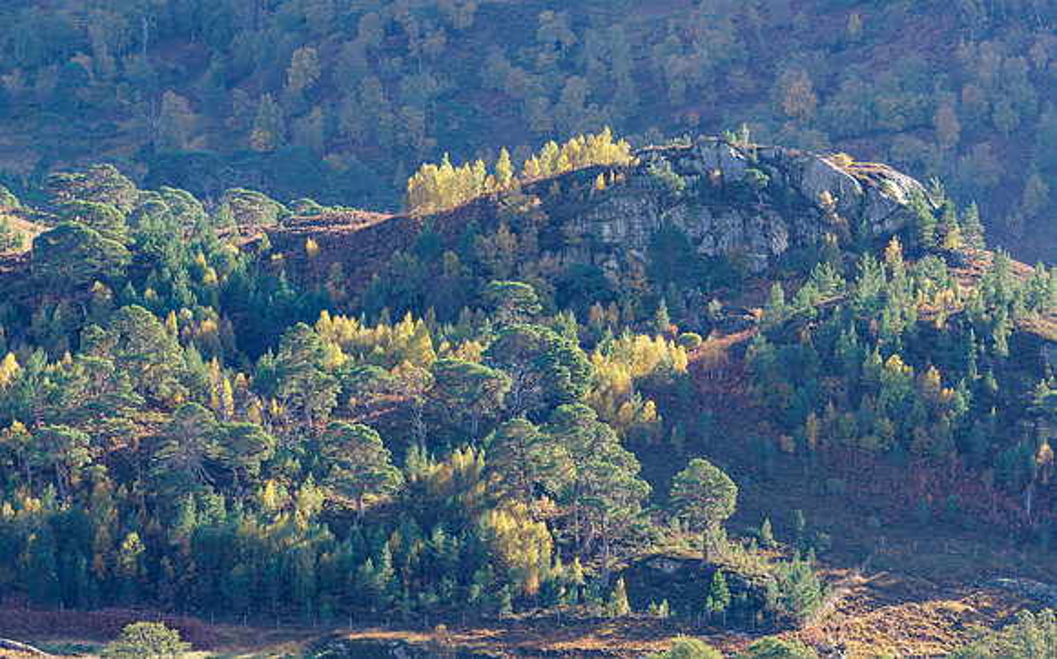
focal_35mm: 201
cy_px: 289
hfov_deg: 10.4
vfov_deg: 6.5
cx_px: 528
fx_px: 5799
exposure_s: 1/250
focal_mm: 95
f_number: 4
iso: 200
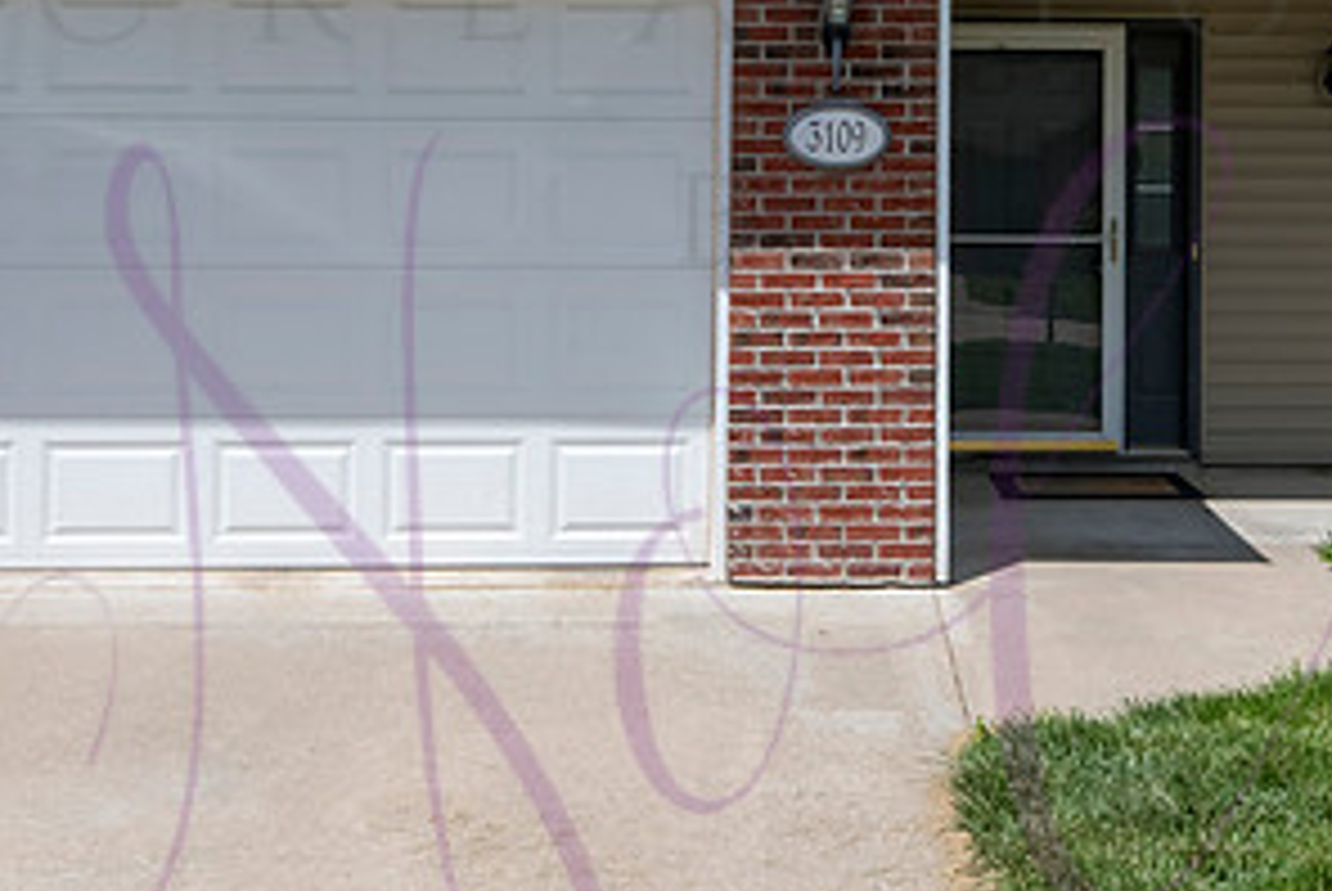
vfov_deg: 28.2
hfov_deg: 41.4
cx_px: 864
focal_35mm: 47
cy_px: 209
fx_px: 1741
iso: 400
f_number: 14
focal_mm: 24
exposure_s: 1/320
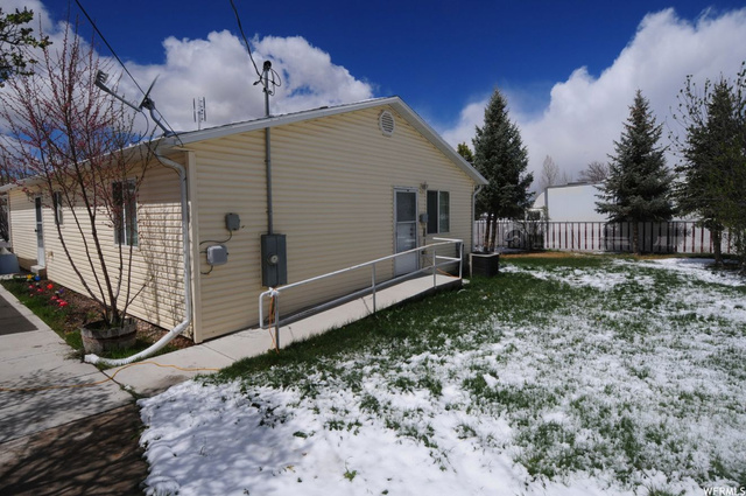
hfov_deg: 90.1
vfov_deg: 67.2
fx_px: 373
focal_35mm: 18
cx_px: 373
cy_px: 248
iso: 200
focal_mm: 12
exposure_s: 1/640
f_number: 13
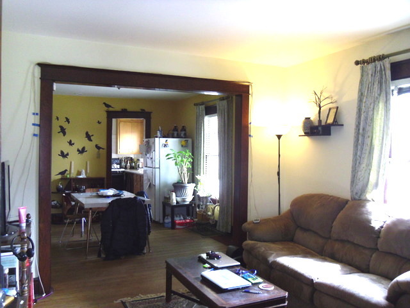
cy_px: 154
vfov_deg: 45.4
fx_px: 367
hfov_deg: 58.4
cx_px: 205
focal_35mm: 31
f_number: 3.3
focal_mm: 5.6
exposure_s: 1/22
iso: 200
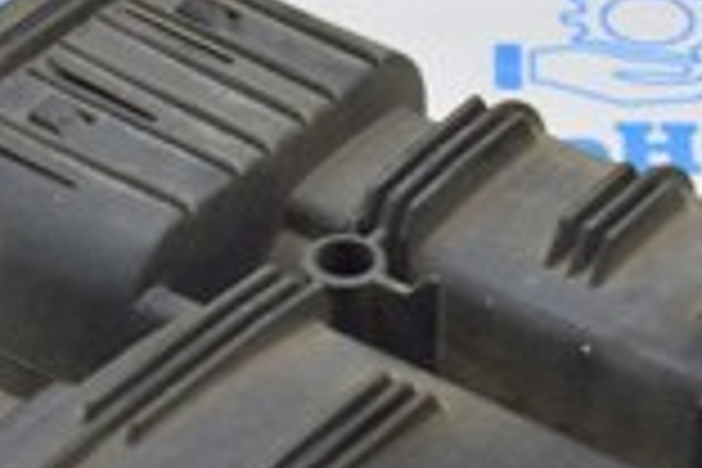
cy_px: 700
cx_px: 486
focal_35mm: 160
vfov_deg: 8.4
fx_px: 3120
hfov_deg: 12.8
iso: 400
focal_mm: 26
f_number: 5.6
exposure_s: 1/20
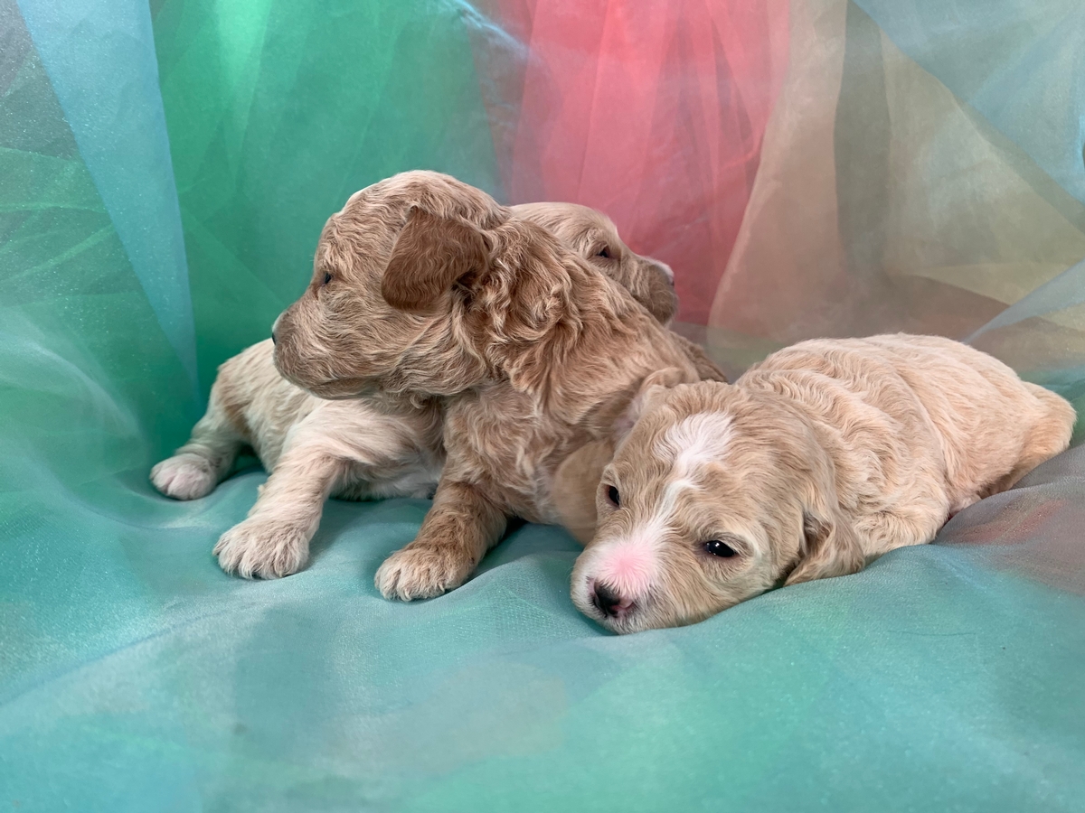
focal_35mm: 26
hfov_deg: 67.3
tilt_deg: -9.0
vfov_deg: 53.1
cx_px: 542
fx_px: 815
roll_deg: +0.4
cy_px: 406
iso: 64
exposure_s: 1/120
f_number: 1.8
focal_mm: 4.25
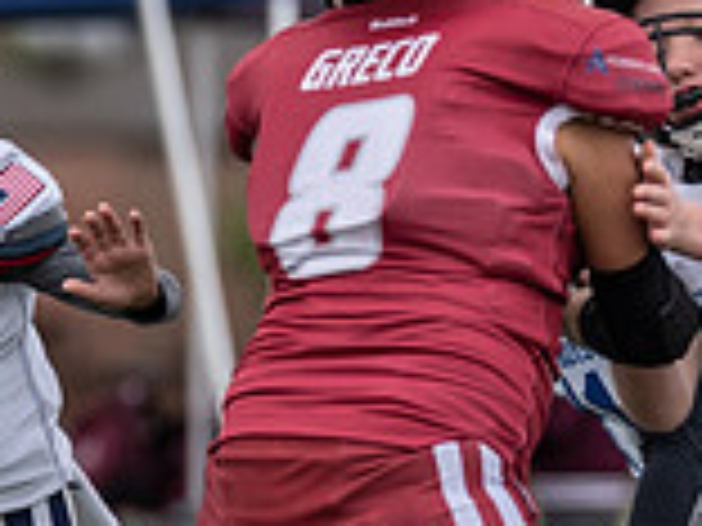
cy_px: 304
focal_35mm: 984
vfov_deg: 1.5
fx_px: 19955
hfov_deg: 2.0
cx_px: -637
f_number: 3.5
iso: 250
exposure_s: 1/1250
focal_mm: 200
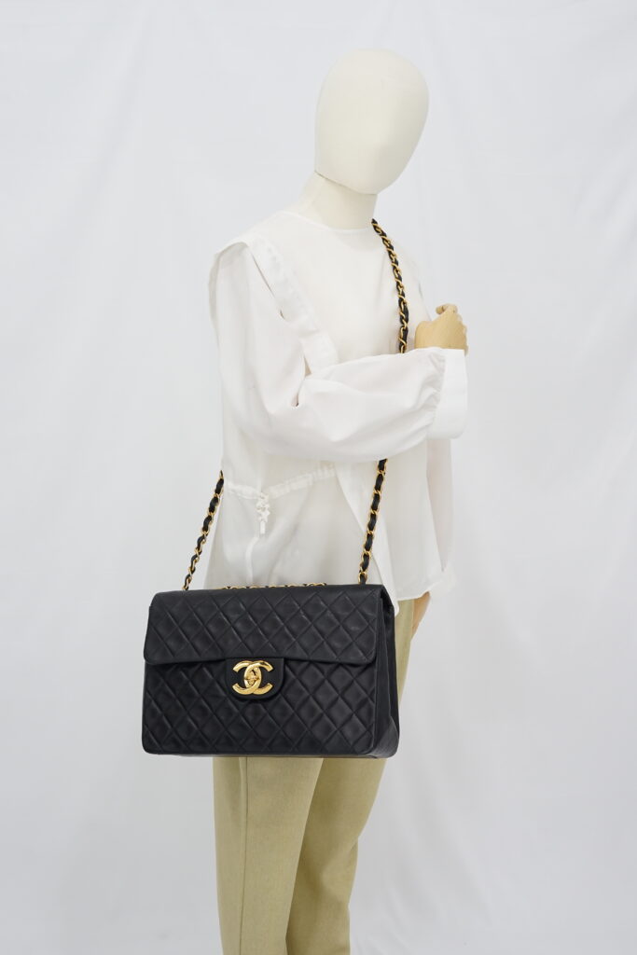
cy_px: 478
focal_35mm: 50
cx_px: 318
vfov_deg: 39.6
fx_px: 1327
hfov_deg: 27.0
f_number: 6.3
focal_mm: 50
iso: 640
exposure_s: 1/10
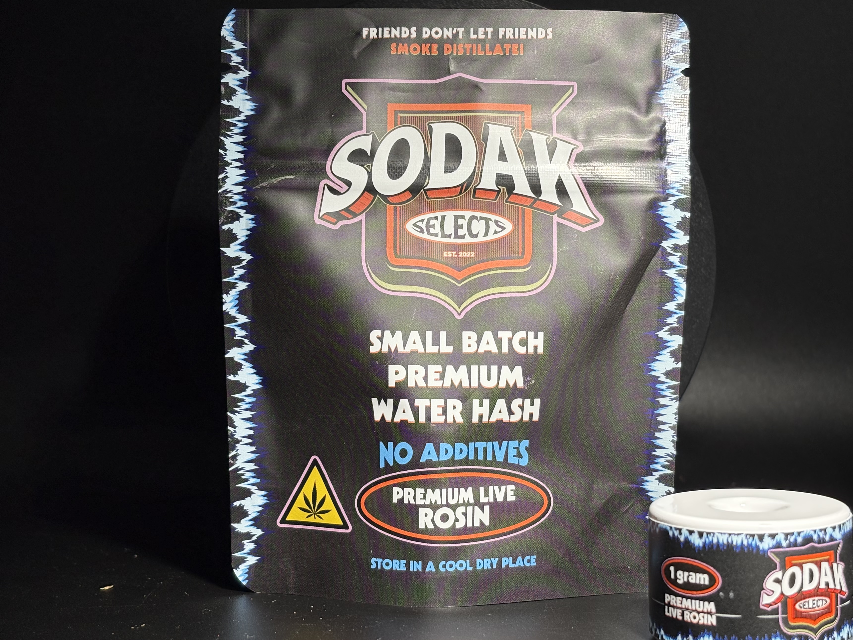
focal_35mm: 61
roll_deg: -0.4
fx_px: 1503
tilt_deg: -1.8
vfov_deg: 24.0
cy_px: 308
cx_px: 452
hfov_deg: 31.7
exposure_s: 1/884
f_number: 1.6
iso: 32
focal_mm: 5.96
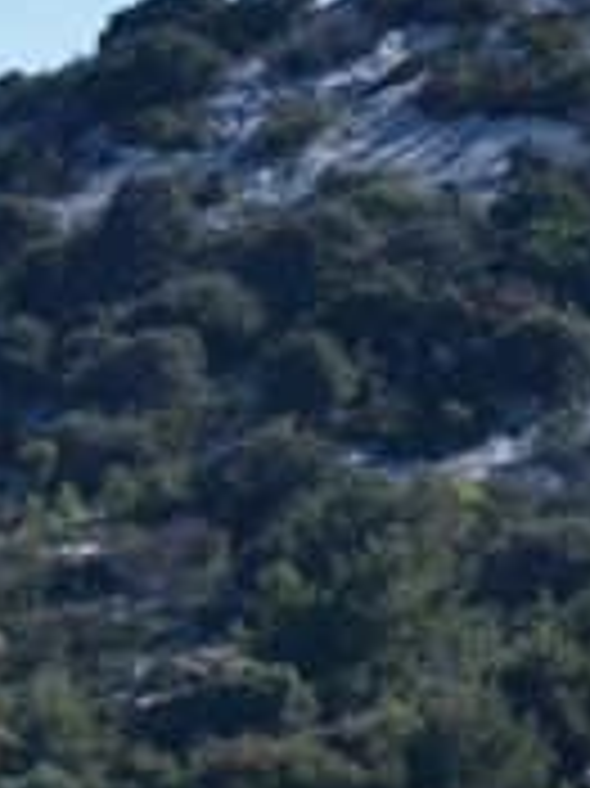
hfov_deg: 3.0
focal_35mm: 491
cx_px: -176
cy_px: 968
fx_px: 11172
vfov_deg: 4.0
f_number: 5
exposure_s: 1/1600
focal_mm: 66
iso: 200
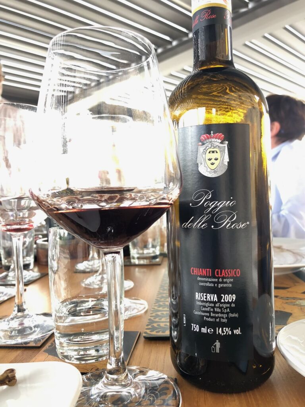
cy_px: 204
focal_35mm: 28
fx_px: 329
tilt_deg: +0.8
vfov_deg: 63.4
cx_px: 152
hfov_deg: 49.7
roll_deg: +3.3
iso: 32
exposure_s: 1/30
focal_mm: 3.99
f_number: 1.8
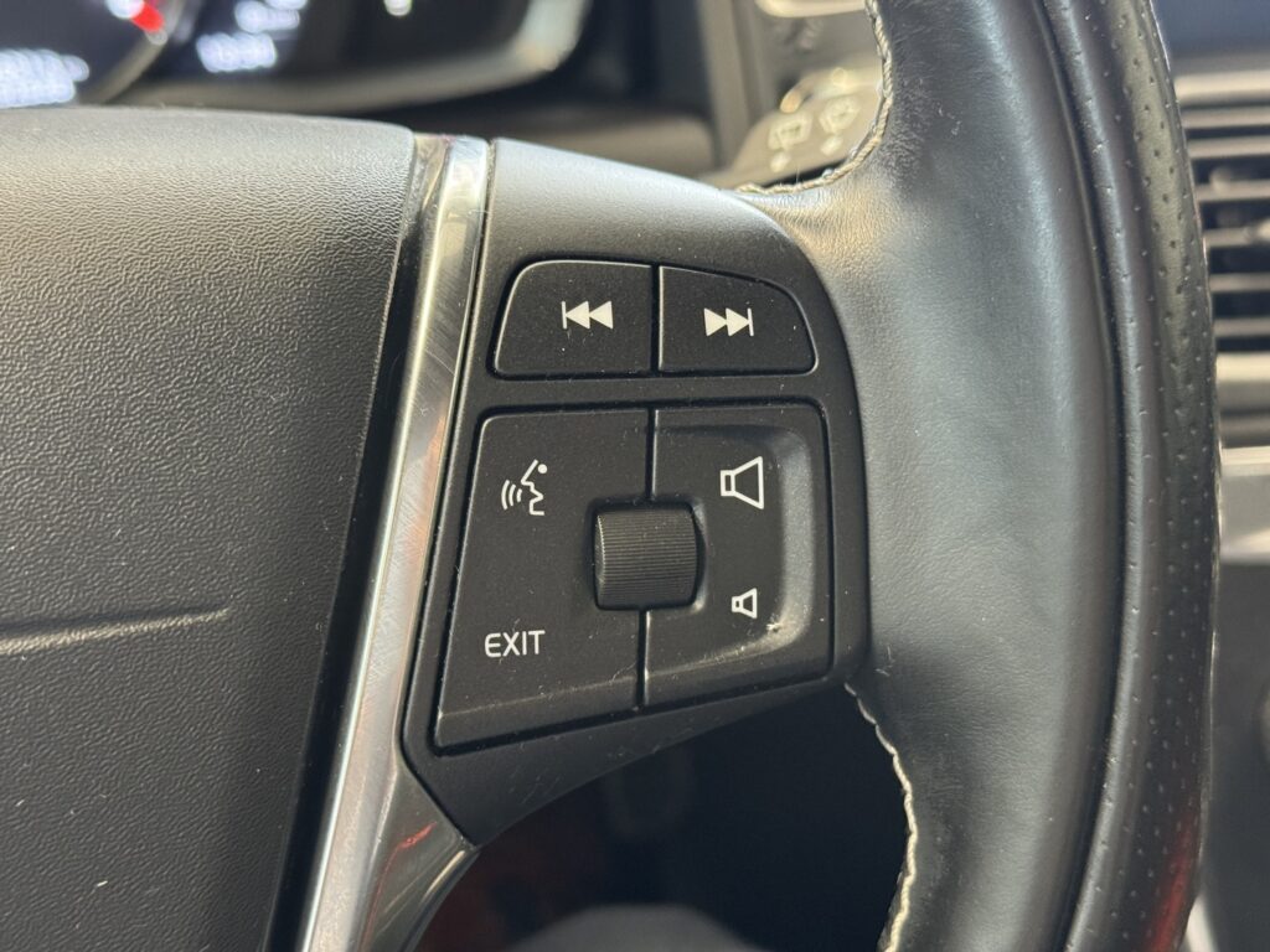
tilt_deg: -34.1
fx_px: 1761
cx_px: 635
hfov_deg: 39.7
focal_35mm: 48
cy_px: 476
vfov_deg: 30.3
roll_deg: +3.0
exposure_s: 1/33
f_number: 1.78
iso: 400
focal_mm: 6.76
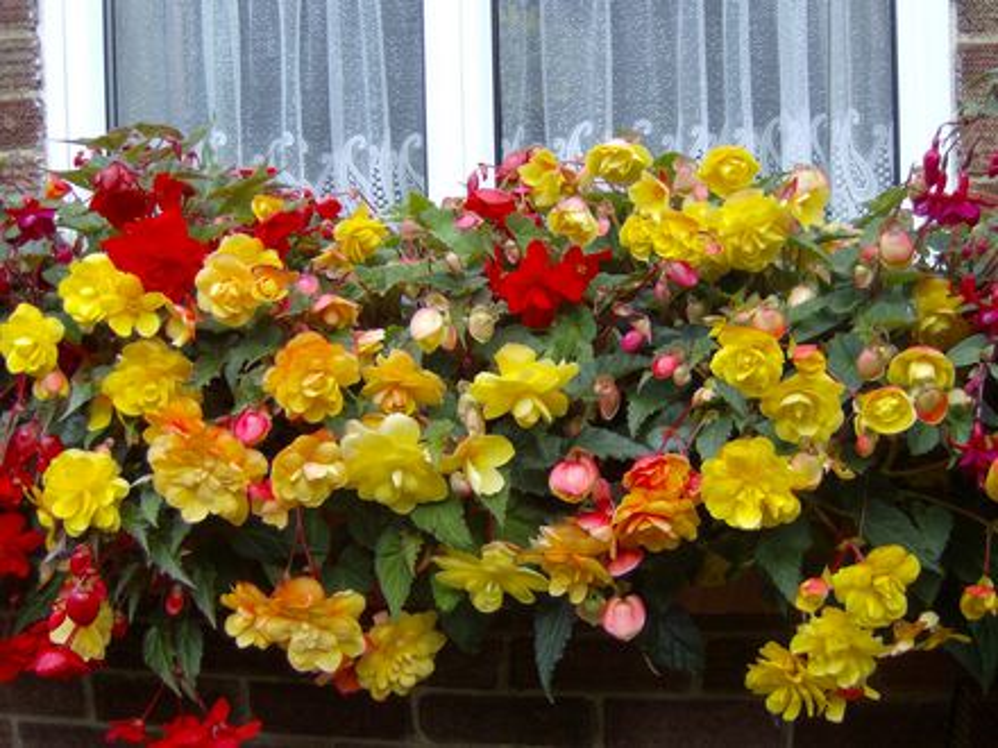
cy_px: 374
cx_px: 499
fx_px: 1038
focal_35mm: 36
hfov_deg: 51.4
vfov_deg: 39.7
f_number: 2.8
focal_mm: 6
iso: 100
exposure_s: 1/253
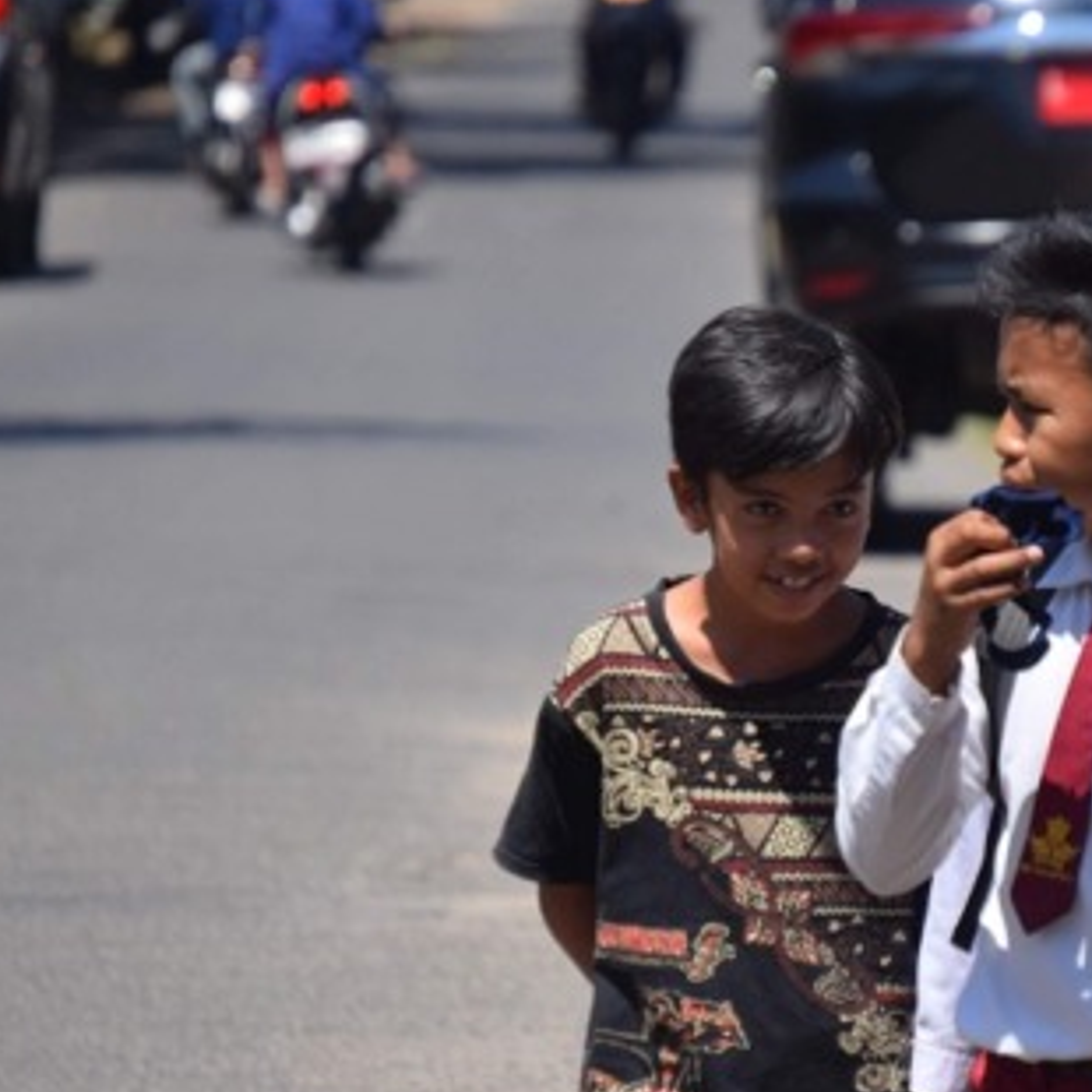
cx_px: 835
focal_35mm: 559
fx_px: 19951
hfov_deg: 3.1
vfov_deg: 3.1
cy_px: 692
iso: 360
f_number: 5.6
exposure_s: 1/2000
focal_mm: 200
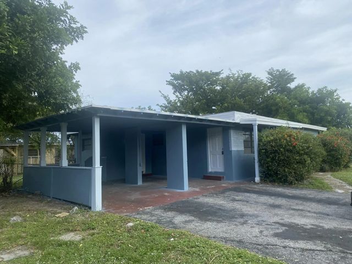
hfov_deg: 67.3
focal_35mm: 26
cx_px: 176
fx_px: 264
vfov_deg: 53.1
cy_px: 132
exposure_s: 1/2625
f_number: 1.8
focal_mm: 4.25
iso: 32
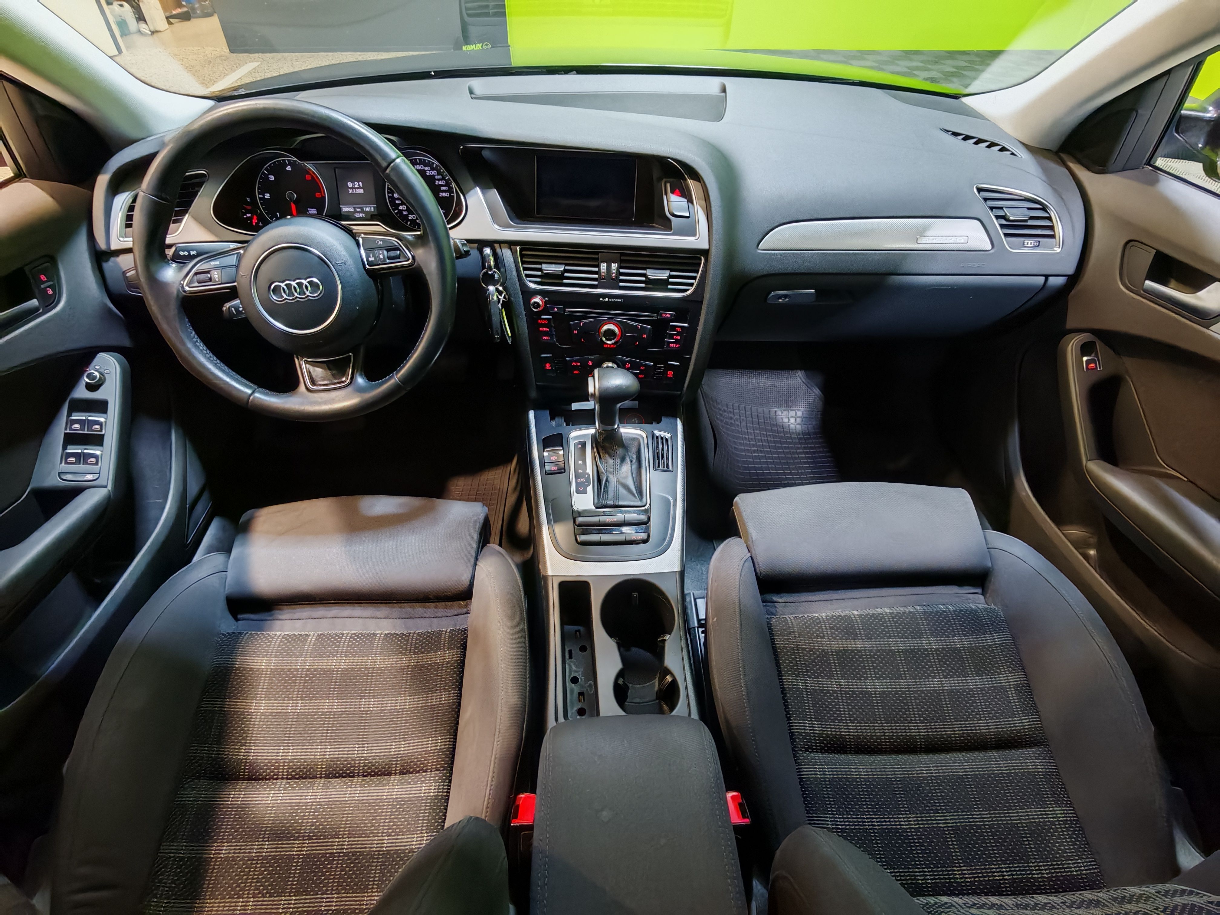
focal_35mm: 18
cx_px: 610
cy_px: 458
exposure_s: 1/33
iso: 320
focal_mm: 1.82
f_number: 2
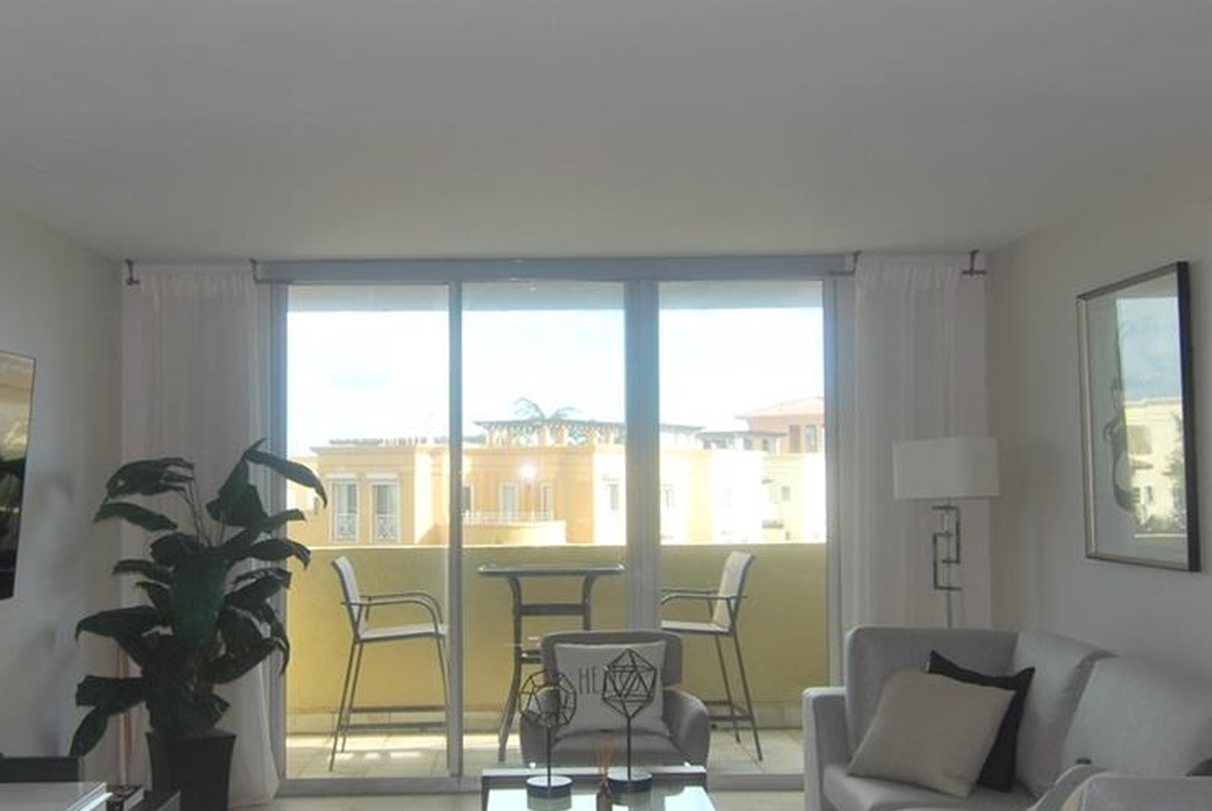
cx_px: 522
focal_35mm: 39
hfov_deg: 49.4
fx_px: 1315
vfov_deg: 34.3
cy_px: 450
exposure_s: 1/200
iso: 100
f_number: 4
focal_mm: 12
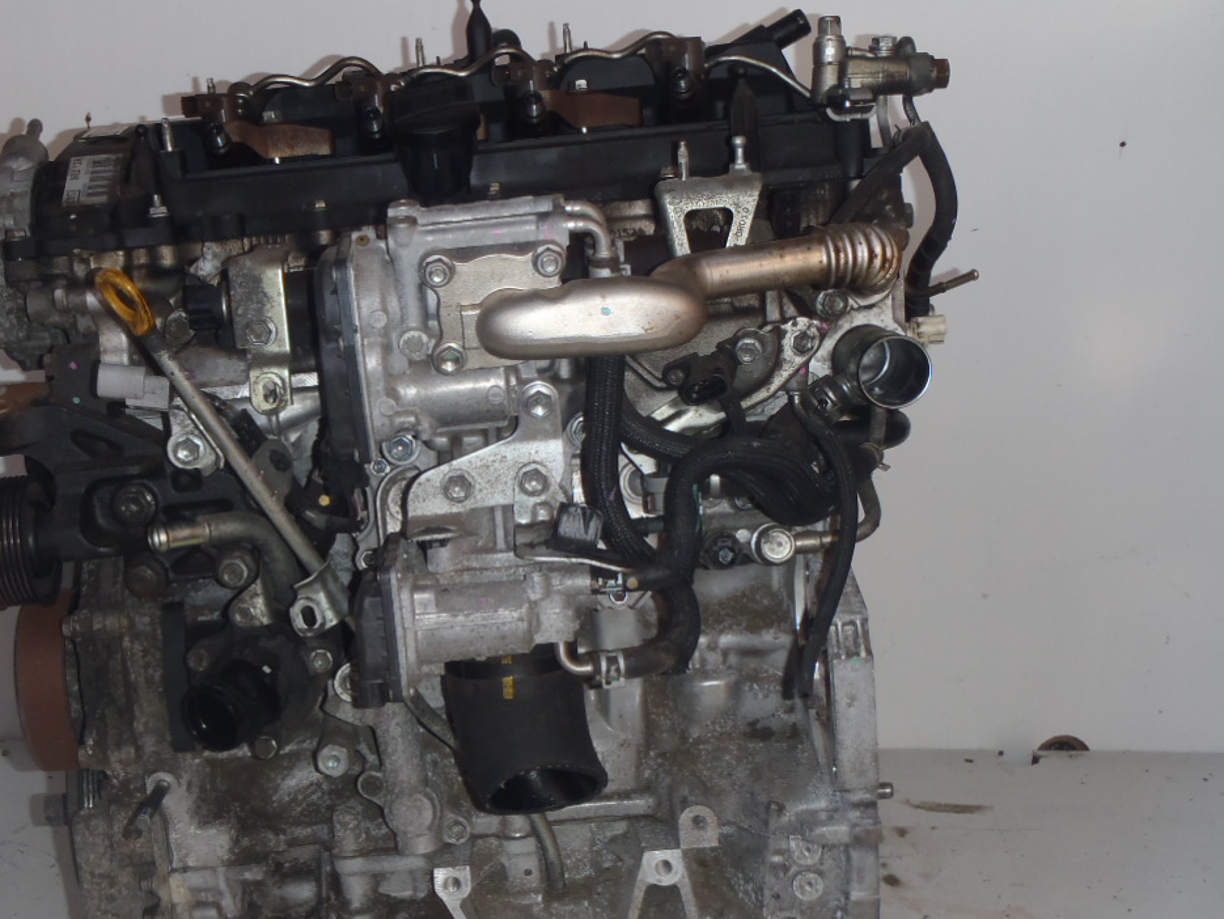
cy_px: 601
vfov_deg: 27.9
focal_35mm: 52
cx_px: 448
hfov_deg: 36.6
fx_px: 1839
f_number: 4.6
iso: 100
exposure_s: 1/40
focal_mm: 6.83
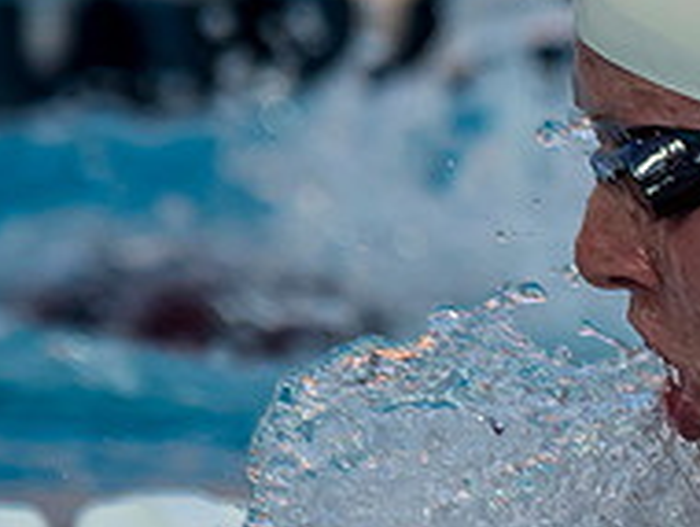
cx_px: 941
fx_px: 39604
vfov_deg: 0.8
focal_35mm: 1956
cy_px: 515
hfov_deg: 1.0
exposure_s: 1/1600
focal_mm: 200
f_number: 2.8
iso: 250
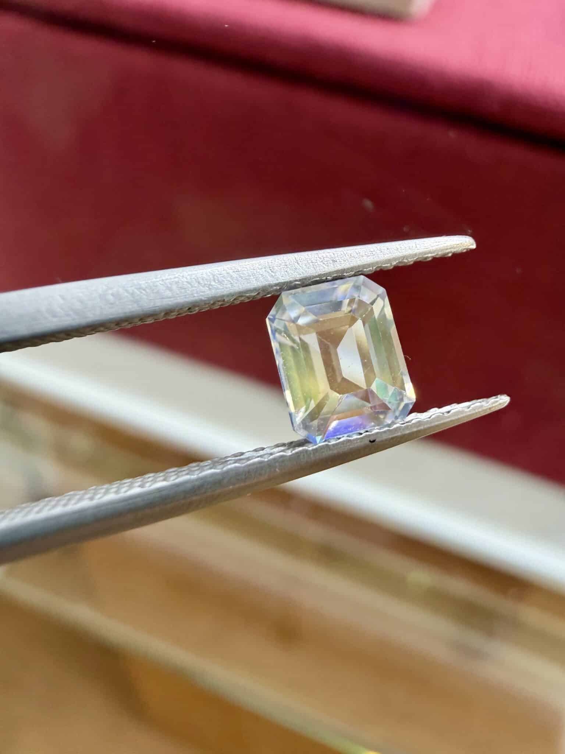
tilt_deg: -47.1
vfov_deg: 71.6
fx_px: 522
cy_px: 377
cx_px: 282
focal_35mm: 24
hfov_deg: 56.8
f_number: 2.2
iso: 125
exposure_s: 1/100
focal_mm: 2.22
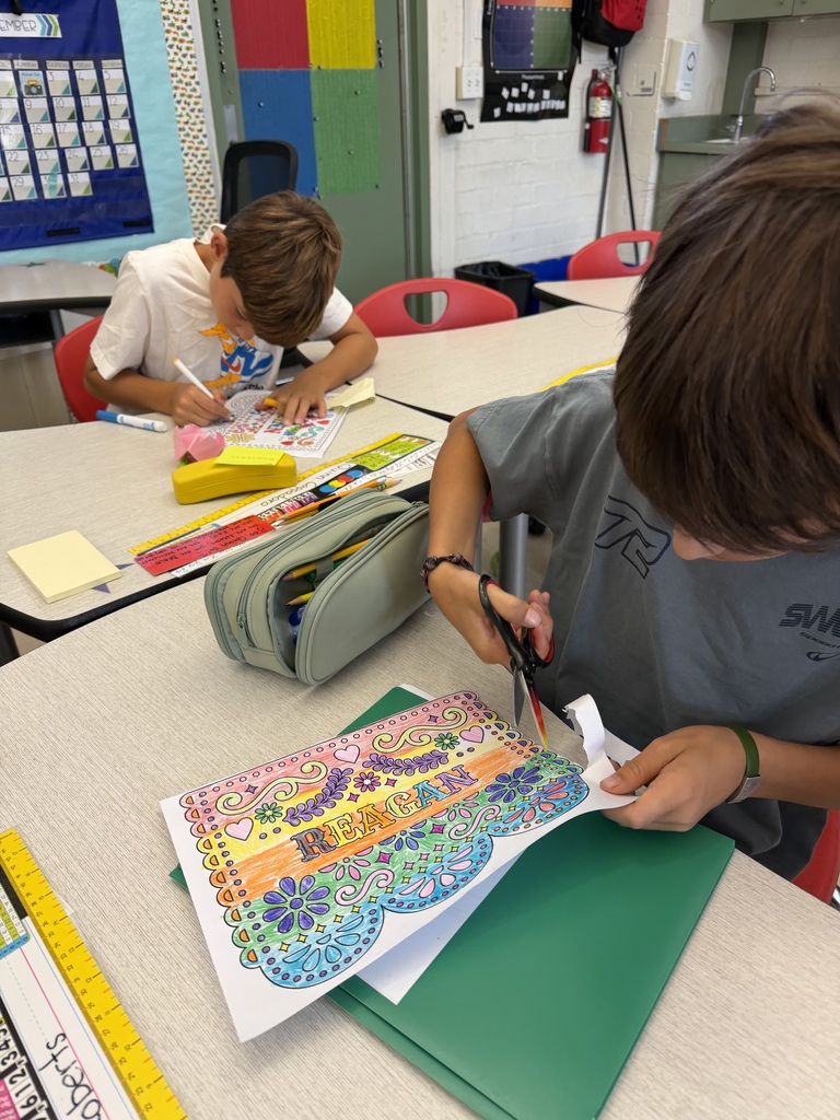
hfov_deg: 56.8
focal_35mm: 24
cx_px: 420
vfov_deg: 71.6
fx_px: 777
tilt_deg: -32.3
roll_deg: +0.9
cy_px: 560
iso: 100
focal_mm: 6.76
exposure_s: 1/60
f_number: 1.78
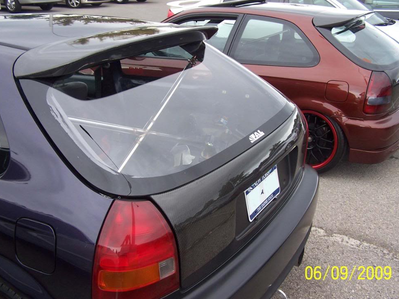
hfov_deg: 46.8
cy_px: 155
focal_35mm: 40
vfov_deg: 36.0
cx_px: 205
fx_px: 461
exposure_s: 1/90
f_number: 2.8
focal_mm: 6.3
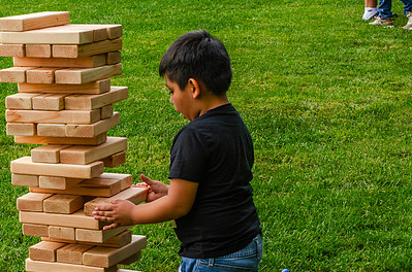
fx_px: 1370
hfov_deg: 17.0
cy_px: 108
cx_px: 117
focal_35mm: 120
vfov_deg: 11.4
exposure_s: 1/200
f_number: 7.1
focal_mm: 55
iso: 200
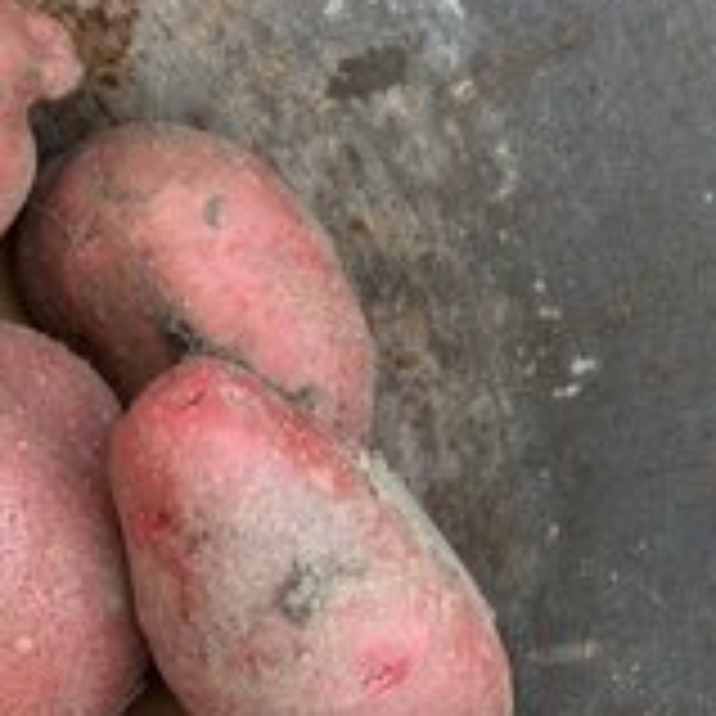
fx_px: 2504
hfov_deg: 16.1
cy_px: 657
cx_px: 90
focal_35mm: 107
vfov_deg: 16.1
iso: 64
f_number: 1.78
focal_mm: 6.76
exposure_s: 1/298
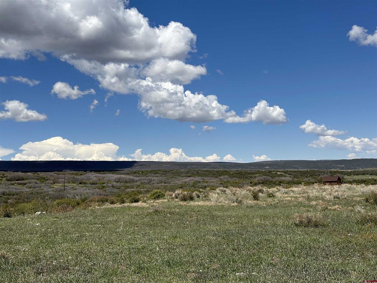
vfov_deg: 30.3
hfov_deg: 39.7
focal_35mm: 48
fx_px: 523
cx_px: 188
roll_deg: +3.9
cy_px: 142
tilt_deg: +4.2
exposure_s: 1/7634
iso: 64
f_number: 1.78
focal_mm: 6.86
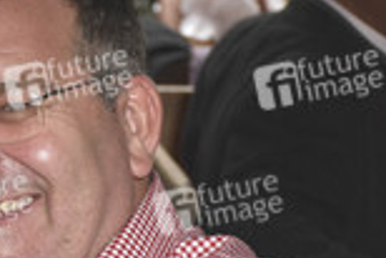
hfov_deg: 9.3
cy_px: 268
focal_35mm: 219
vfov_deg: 6.3
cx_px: 1
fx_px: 2350
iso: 640
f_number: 5.6
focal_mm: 50
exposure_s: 1/200
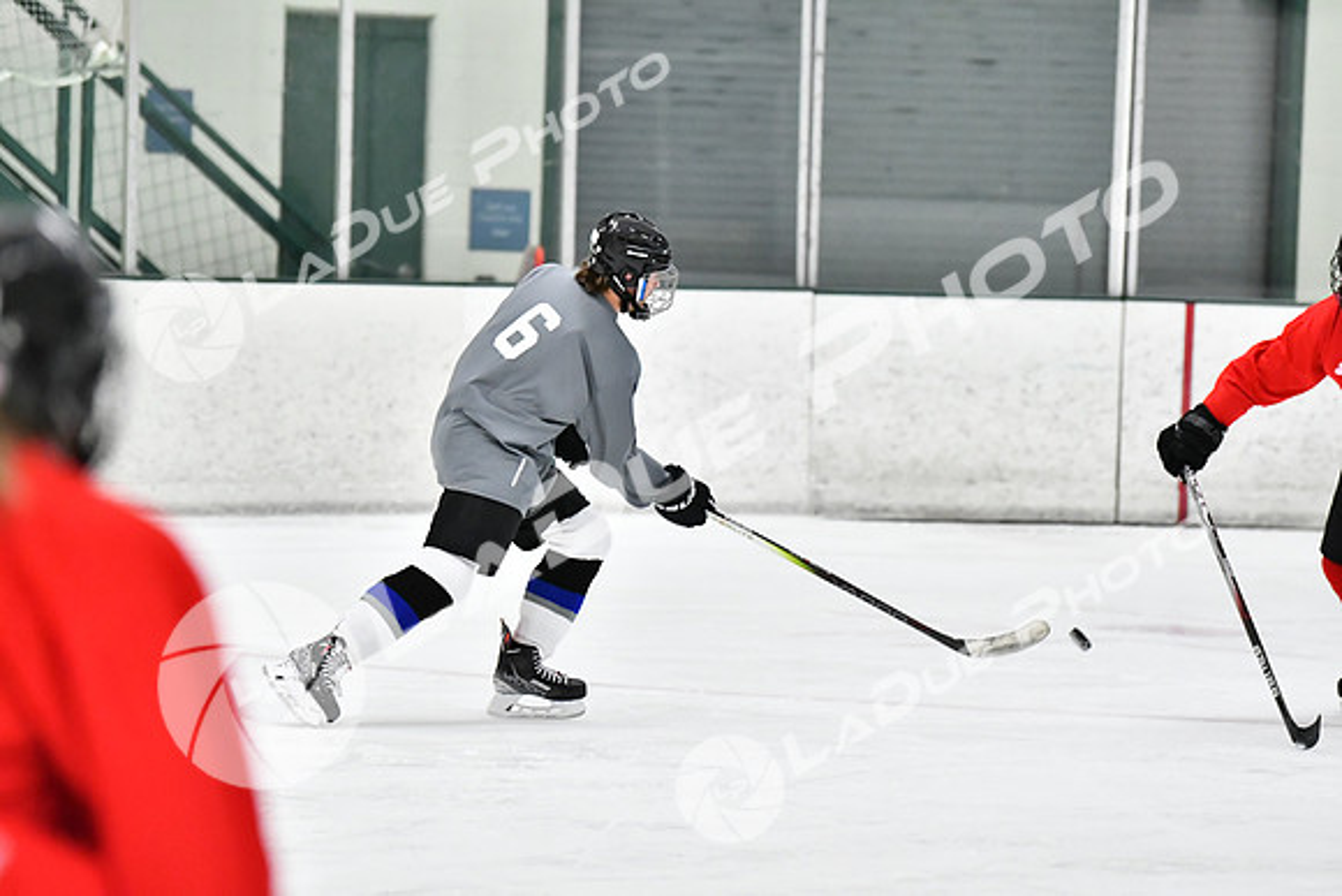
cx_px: 671
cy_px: 448
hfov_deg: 9.1
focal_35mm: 225
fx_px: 8389
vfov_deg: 6.1
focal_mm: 150
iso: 5000
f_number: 2.8
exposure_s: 1/1250
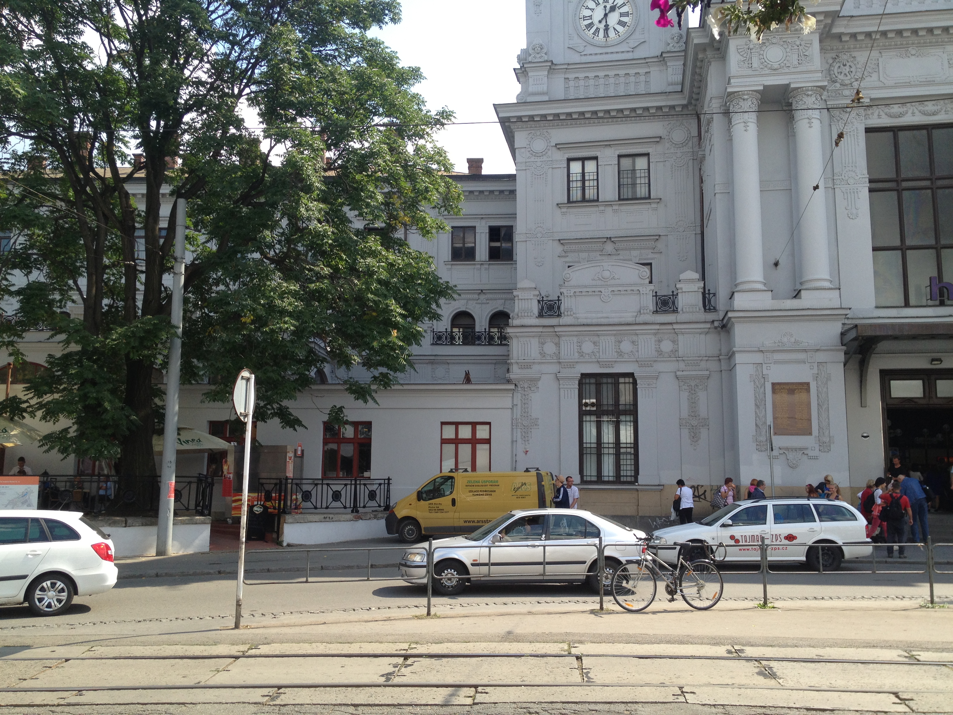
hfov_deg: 52.6
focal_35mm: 35
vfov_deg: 40.7
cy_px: 358
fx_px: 964
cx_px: 476
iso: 50
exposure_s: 1/756
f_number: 2.4
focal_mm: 4.28
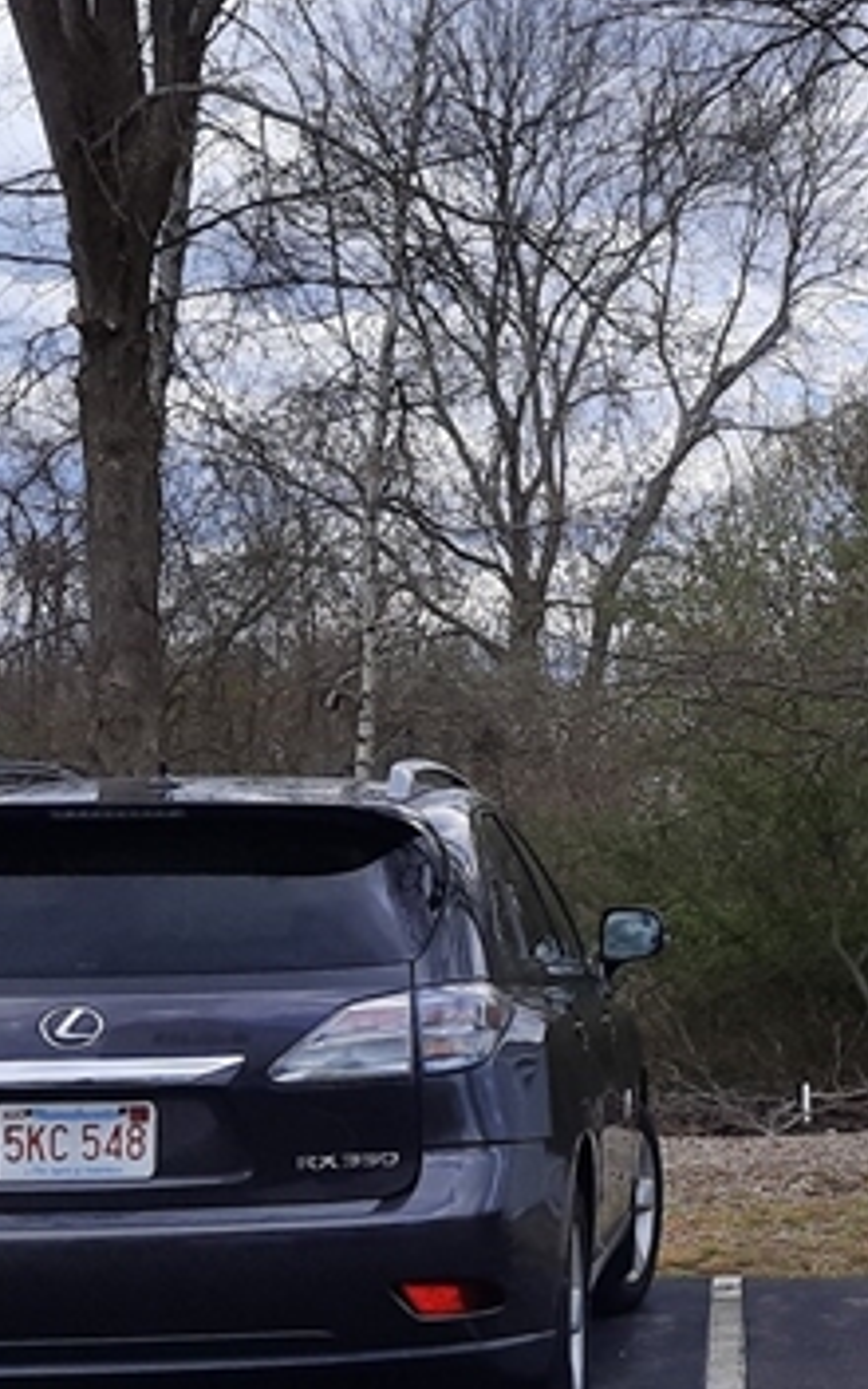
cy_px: 829
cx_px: 1168
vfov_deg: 26.8
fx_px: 2914
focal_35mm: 77
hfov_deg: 16.0
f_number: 2
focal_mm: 4.6
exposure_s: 1/1048
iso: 32
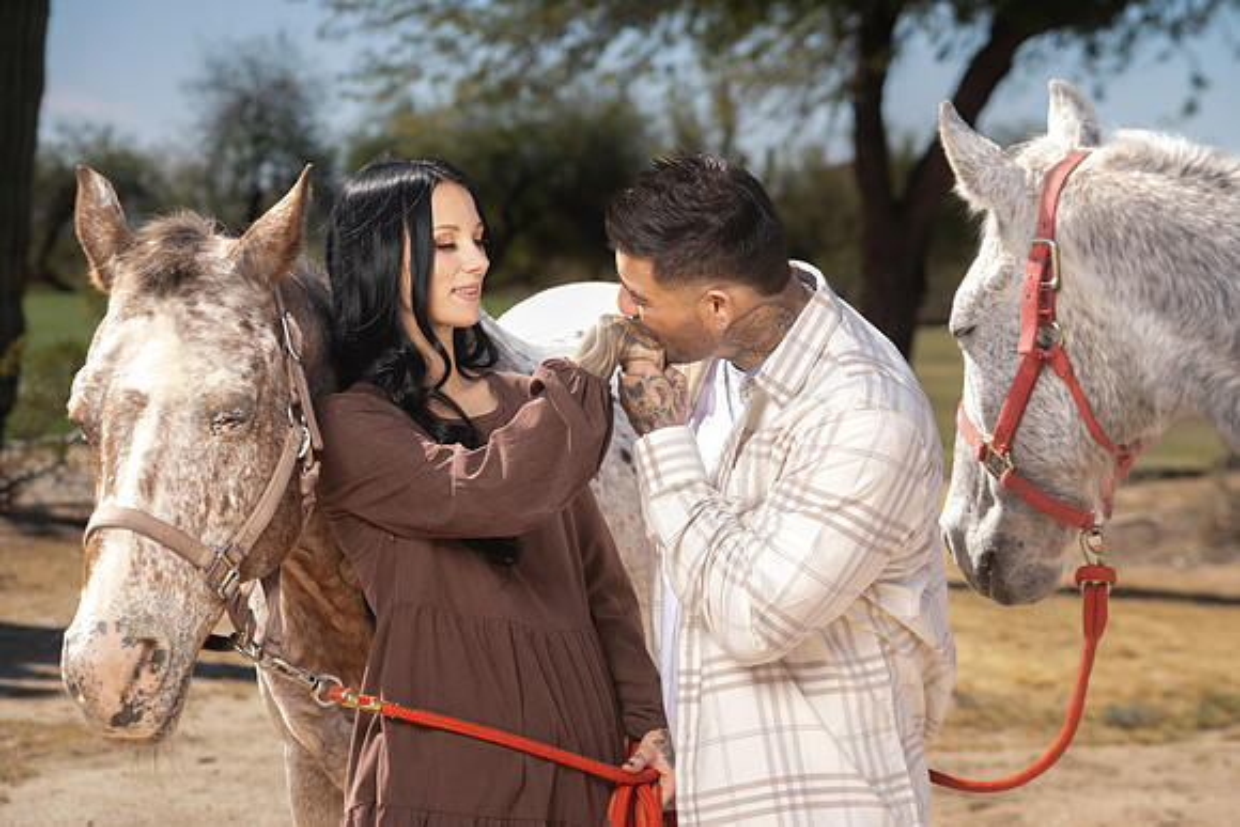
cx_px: 620
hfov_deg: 22.4
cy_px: 414
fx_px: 3135
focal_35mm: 91
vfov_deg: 15.0
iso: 50
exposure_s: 1/250
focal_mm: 91
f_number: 5.6
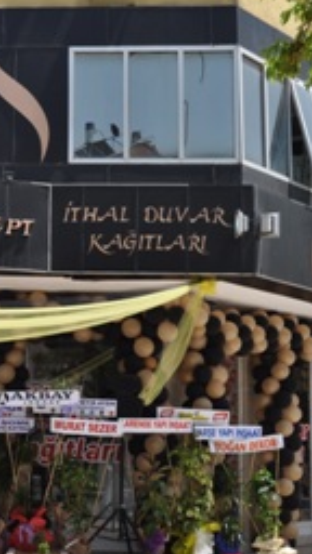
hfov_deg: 15.1
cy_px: 283
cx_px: -67
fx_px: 1132
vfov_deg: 27.5
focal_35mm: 77
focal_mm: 28
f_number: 9
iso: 200
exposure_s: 1/320
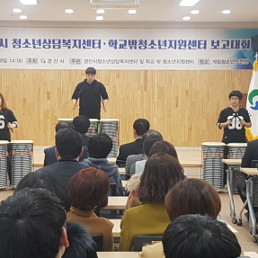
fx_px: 438
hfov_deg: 32.7
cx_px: 112
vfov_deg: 32.8
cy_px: 132
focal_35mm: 52
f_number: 1.7
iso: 160
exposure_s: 1/60
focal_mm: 4.2
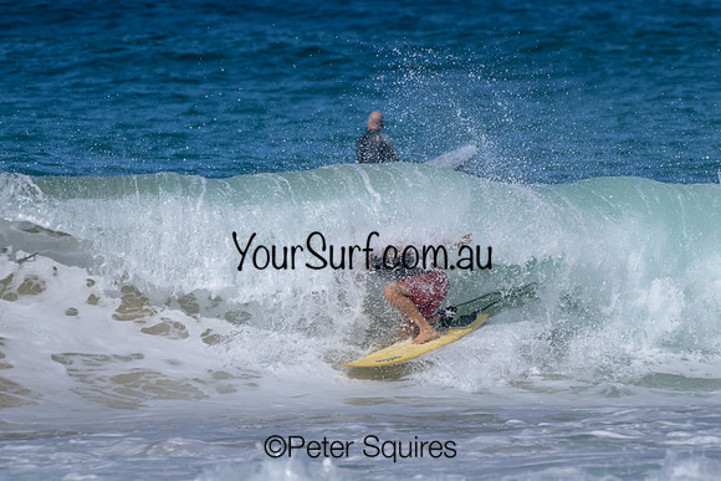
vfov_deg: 1.4
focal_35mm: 1000
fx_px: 20032
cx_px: 360
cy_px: 240
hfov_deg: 2.1
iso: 450
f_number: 11
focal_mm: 1000
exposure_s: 1/2000
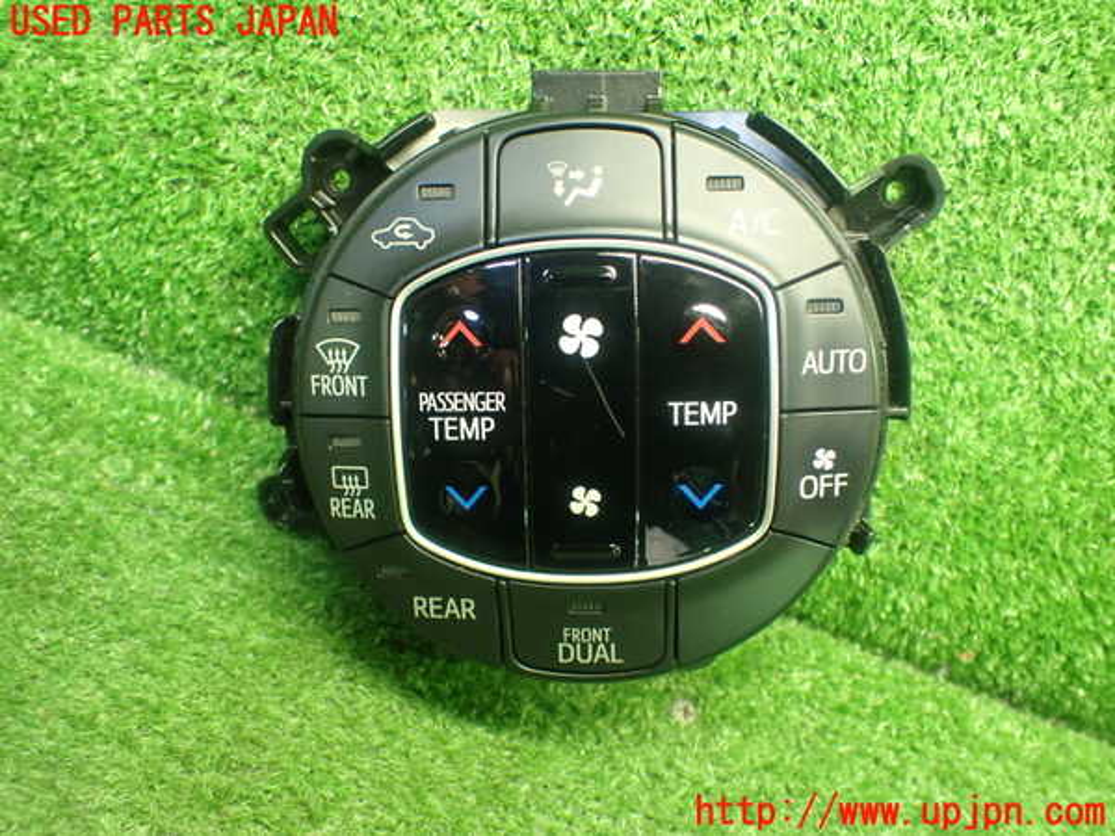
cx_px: 558
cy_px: 418
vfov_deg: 46.8
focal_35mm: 30
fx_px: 966
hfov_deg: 60.0
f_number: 2.3
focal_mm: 5.4
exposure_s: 1/50
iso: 800
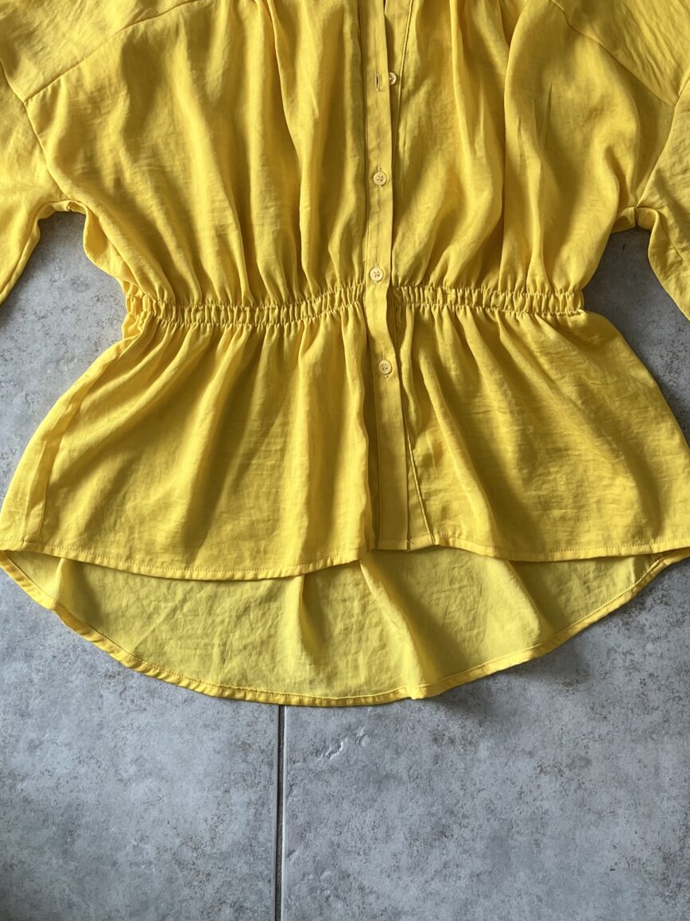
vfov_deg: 39.9
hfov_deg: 31.5
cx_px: 344
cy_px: 212
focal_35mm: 46
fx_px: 1223
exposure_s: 1/122
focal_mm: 5.1
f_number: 1.6
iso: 40
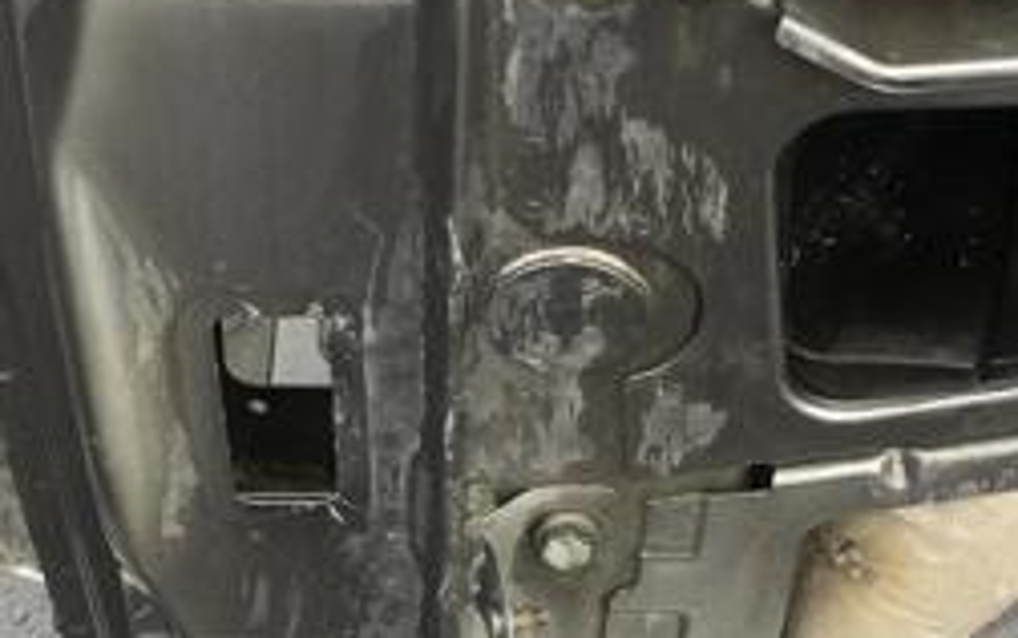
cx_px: 452
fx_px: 2166
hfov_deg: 26.4
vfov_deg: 16.7
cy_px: 396
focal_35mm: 78
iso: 25
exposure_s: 1/132
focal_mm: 4.15
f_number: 2.2
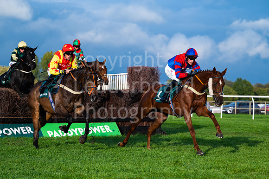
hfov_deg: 17.1
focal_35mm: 120
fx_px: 896
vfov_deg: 11.4
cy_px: 90
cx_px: 134
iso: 400
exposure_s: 1/3200
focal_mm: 120
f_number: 4
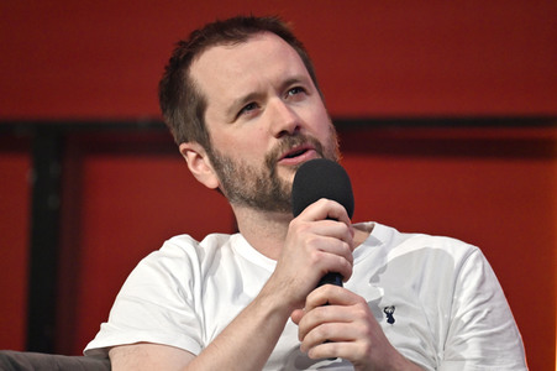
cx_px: 278
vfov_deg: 3.4
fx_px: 6184
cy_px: 186
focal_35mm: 400
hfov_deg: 5.2
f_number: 4.5
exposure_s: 1/500
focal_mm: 400
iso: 2000
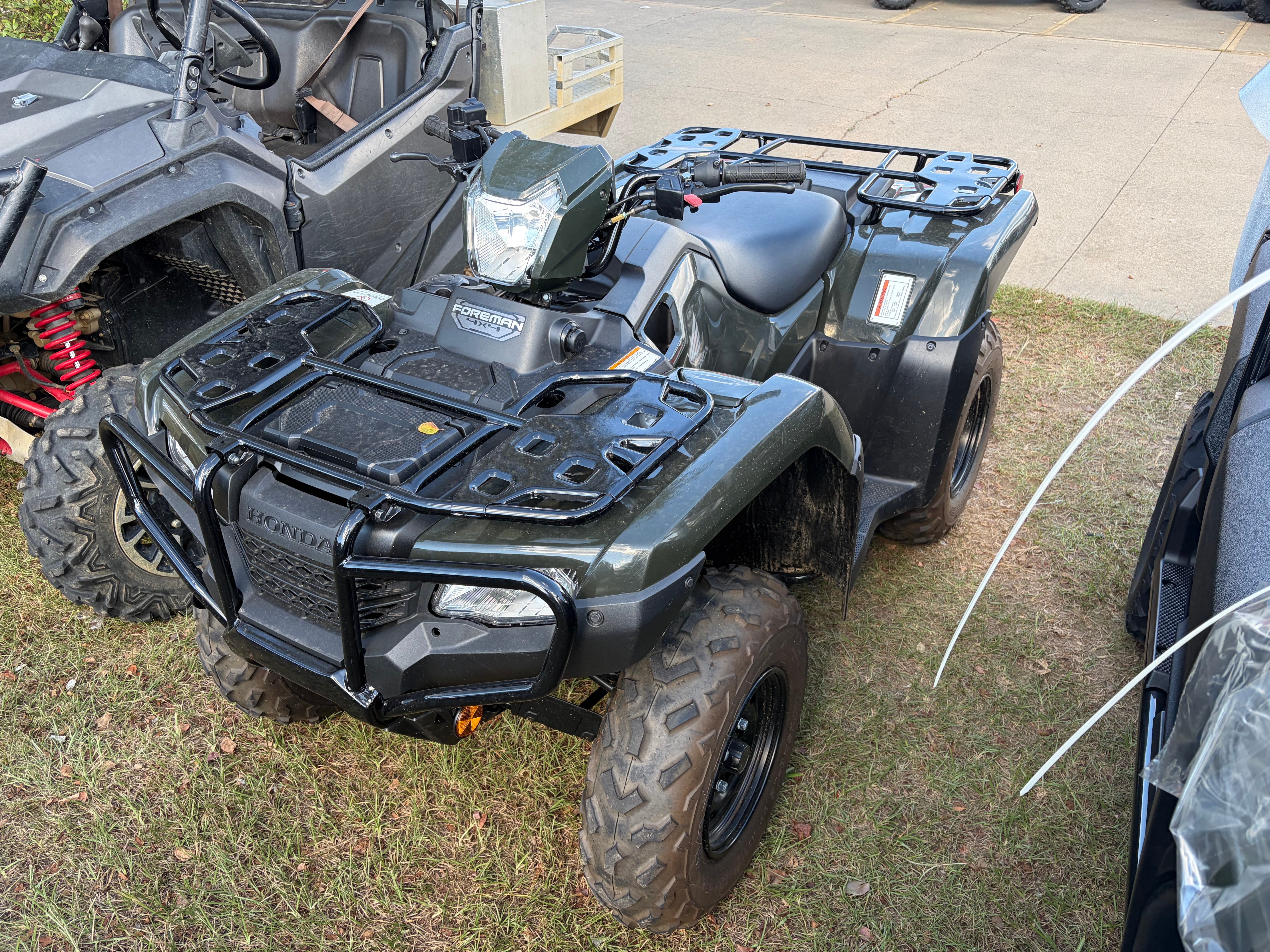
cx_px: 635
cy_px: 476
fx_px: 954
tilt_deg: -31.9
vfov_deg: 53.1
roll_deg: +0.4
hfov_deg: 67.3
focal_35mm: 26
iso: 50
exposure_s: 1/284
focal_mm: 5.96
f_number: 1.6
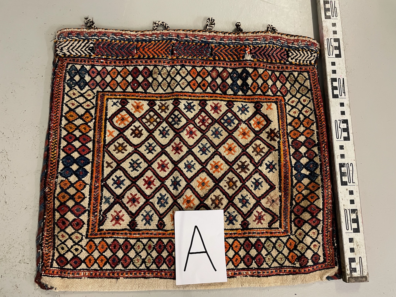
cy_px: 148
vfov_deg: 53.1
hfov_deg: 67.3
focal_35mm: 26
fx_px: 297
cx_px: 198
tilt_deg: -79.8
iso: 400
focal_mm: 4.2
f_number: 1.6
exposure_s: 1/50
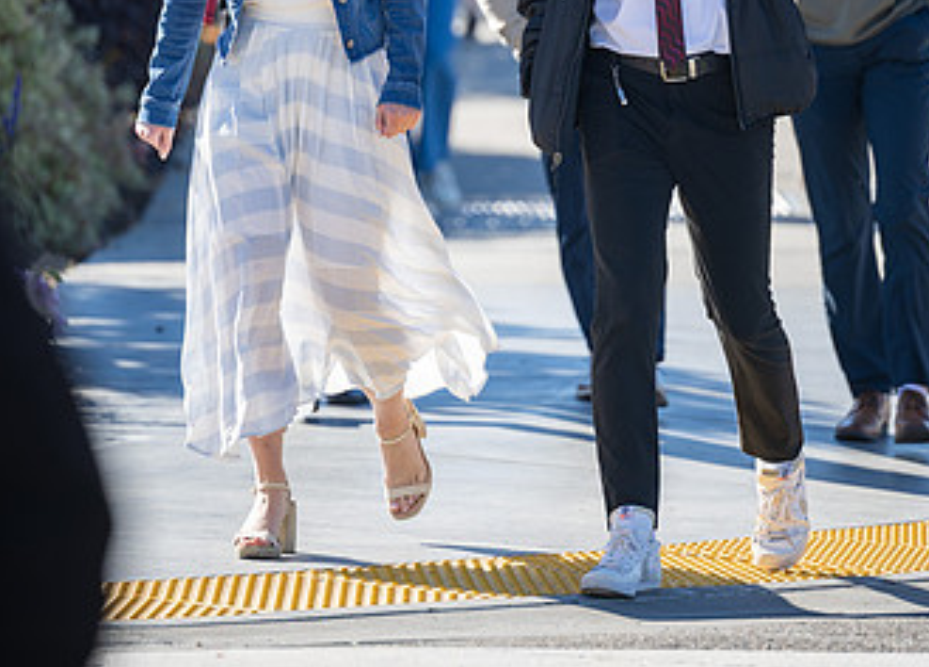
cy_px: 125
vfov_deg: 3.6
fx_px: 10463
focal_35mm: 396
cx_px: 504
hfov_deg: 5.1
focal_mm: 200
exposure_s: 1/800
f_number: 2.8
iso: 100
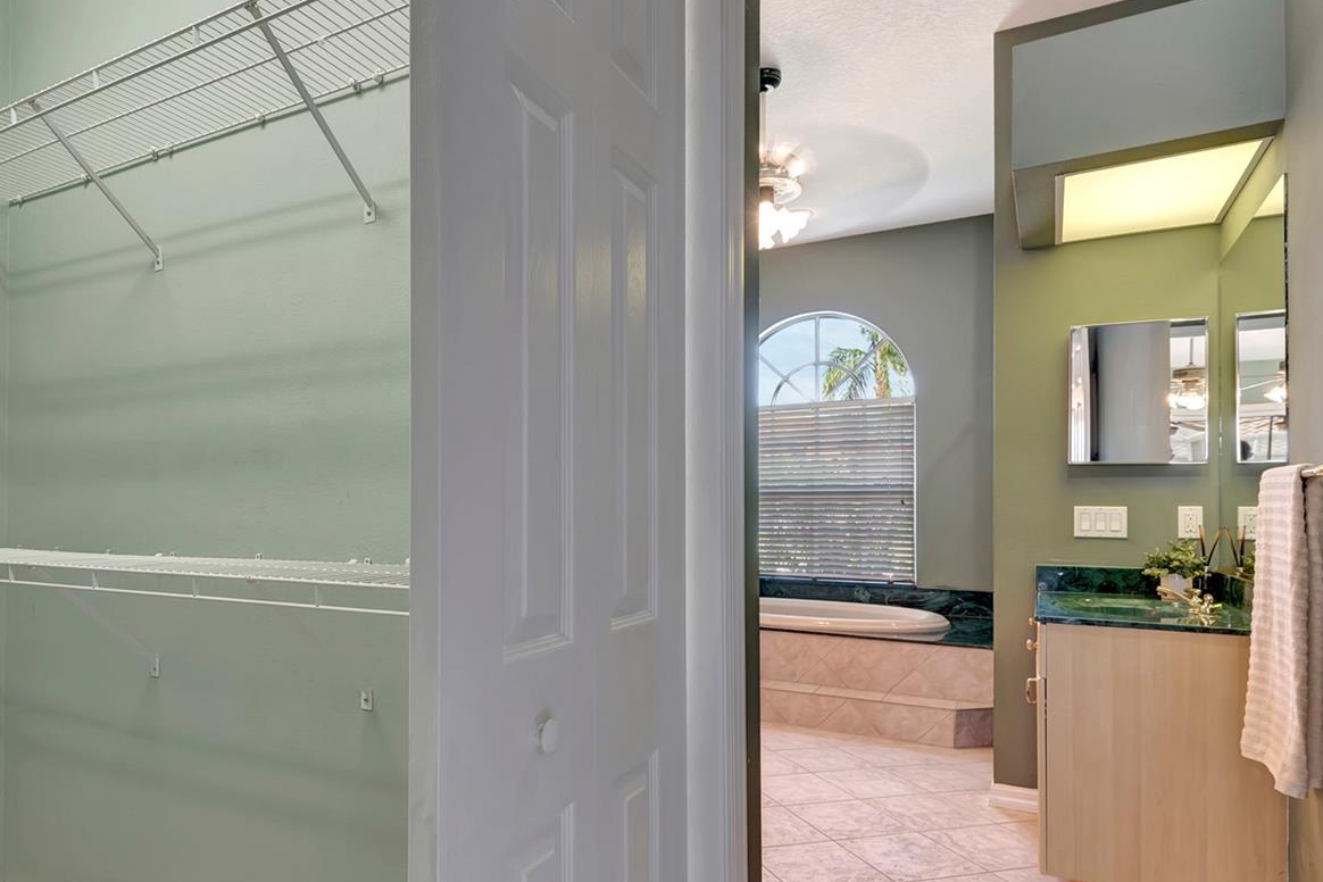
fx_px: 808
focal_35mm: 22
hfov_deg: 78.0
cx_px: 555
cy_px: 513
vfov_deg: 56.9
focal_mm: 16
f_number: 9
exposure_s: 2
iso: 100
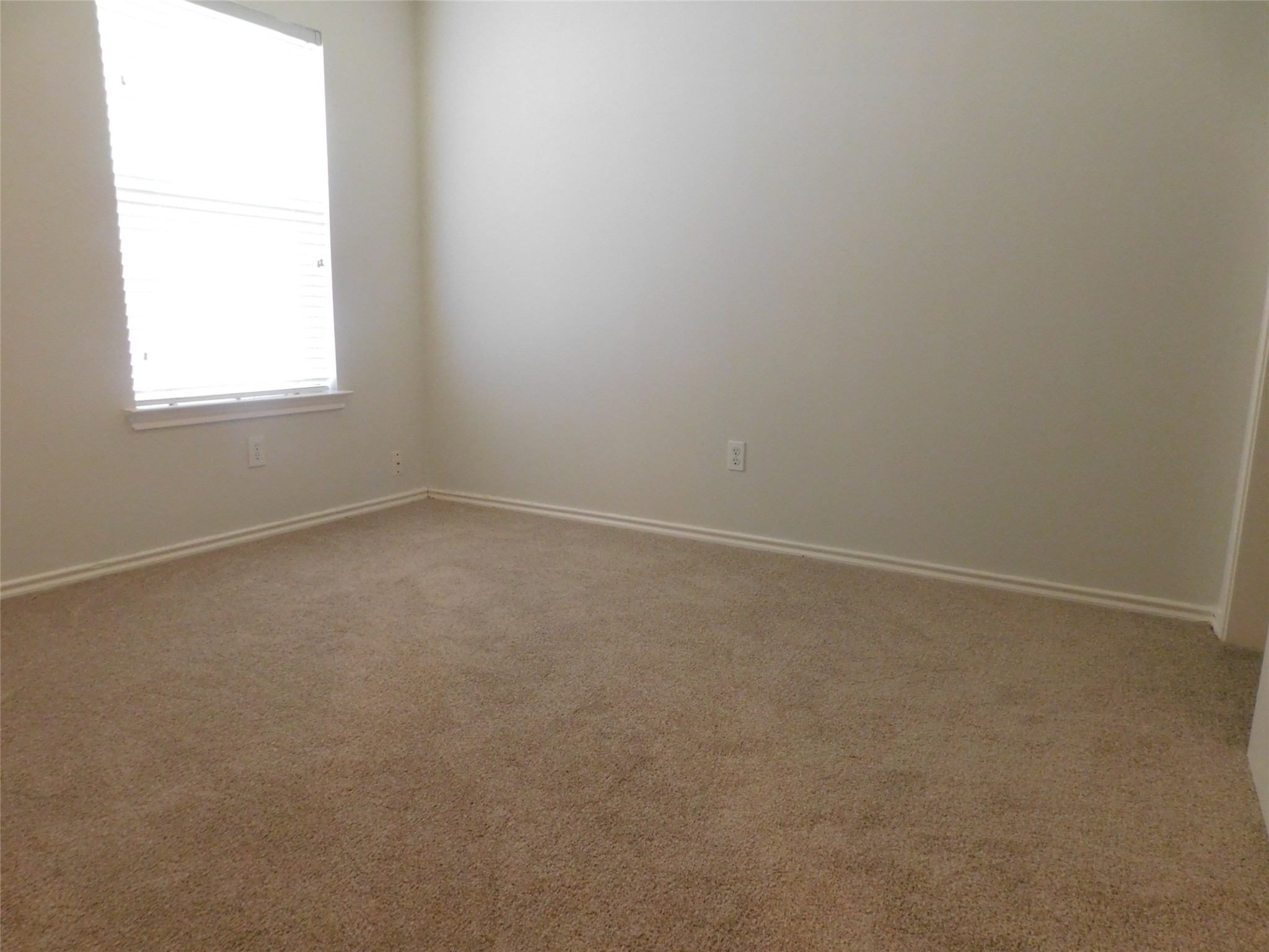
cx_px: 634
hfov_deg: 73.9
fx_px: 843
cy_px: 476
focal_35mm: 23
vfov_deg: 58.9
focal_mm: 4
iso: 400
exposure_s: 1/20
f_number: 3
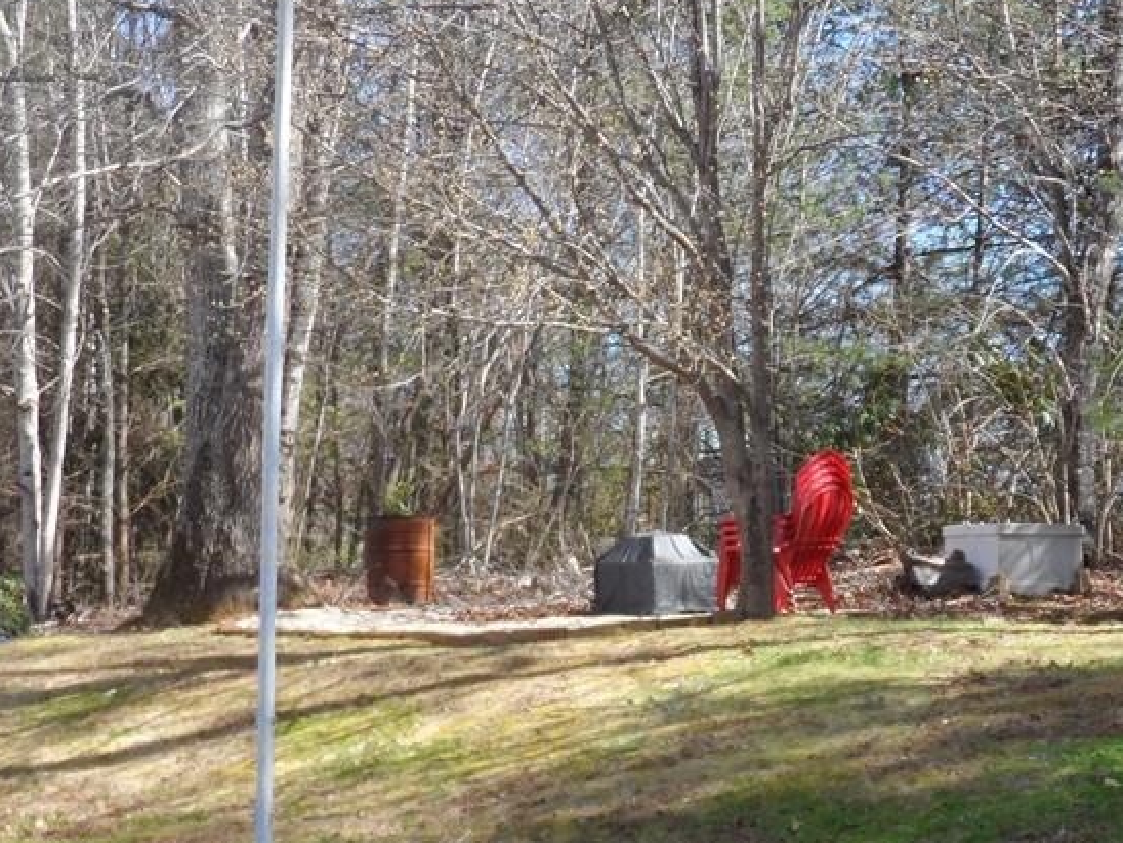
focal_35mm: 99
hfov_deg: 19.8
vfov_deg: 14.9
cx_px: 701
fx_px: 3212
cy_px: 628
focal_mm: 8.7
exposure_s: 1/180
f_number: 4
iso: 80
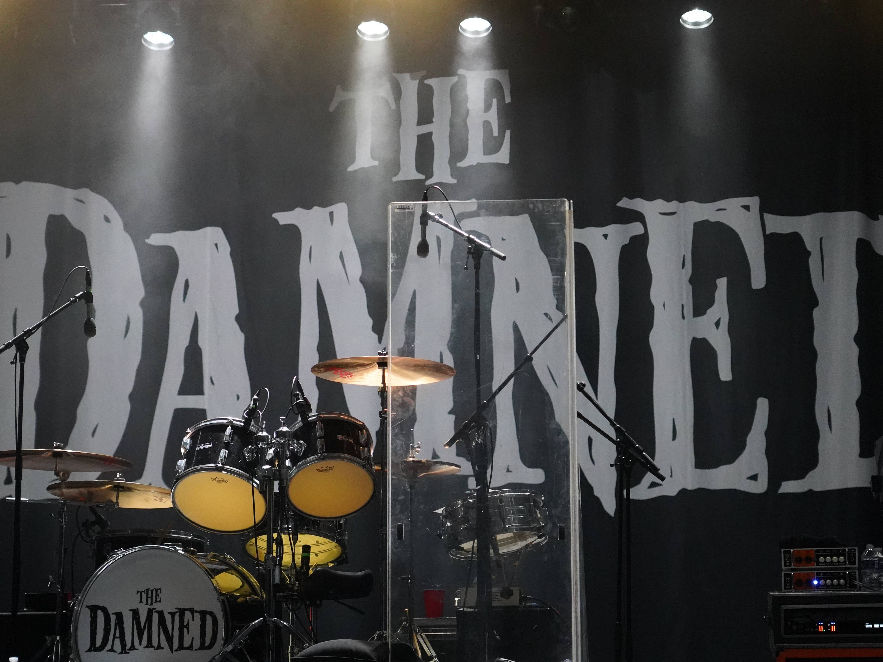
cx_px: 410
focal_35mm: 89
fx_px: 2270
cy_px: 376
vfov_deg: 16.6
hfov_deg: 22.0
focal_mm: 69
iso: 8000
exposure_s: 1/160
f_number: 4
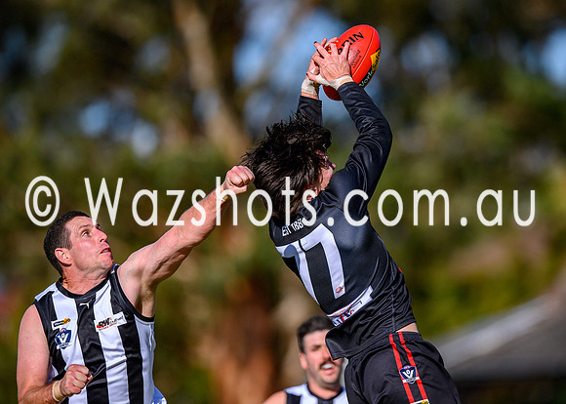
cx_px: 344
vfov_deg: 2.4
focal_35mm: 595
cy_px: 175
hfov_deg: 3.4
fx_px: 9563
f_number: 4
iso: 200
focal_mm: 500
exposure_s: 1/2500
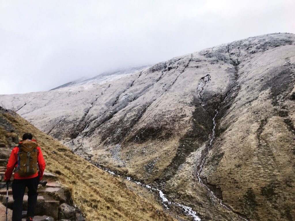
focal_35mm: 28
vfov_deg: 49.7
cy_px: 110
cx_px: 148
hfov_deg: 63.4
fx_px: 239
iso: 20
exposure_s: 1/50
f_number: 1.8
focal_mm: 3.99
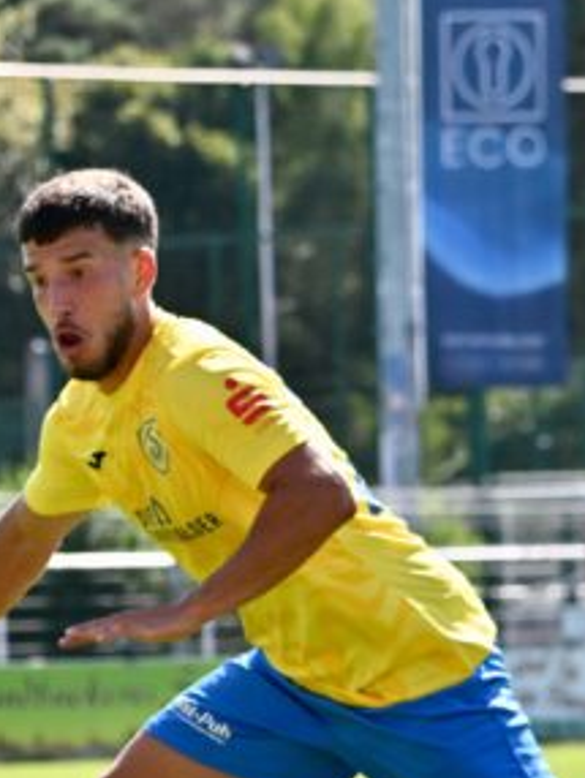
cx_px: 158
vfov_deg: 5.6
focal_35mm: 351
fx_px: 7897
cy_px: 570
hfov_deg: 4.2
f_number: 4.8
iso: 320
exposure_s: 1/1600
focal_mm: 102
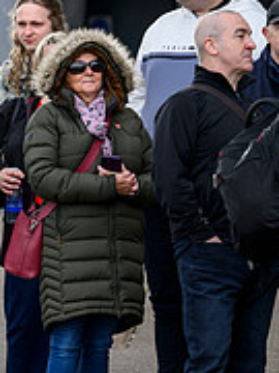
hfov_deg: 3.2
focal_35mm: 466
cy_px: 117
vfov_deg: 4.3
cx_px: -252
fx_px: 5008
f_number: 3.2
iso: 640
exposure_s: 1/1250
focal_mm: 150
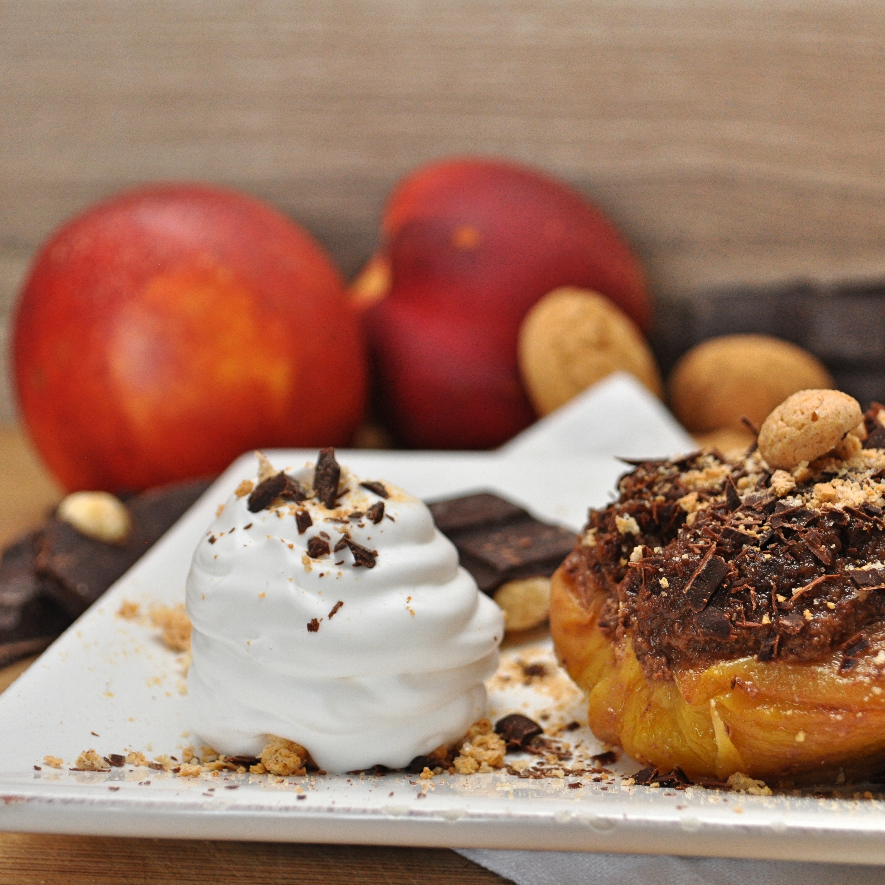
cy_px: 440
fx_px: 1957
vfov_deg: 25.5
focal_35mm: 68
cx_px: 616
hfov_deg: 25.3
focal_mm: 35
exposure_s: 1/60
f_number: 5
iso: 800
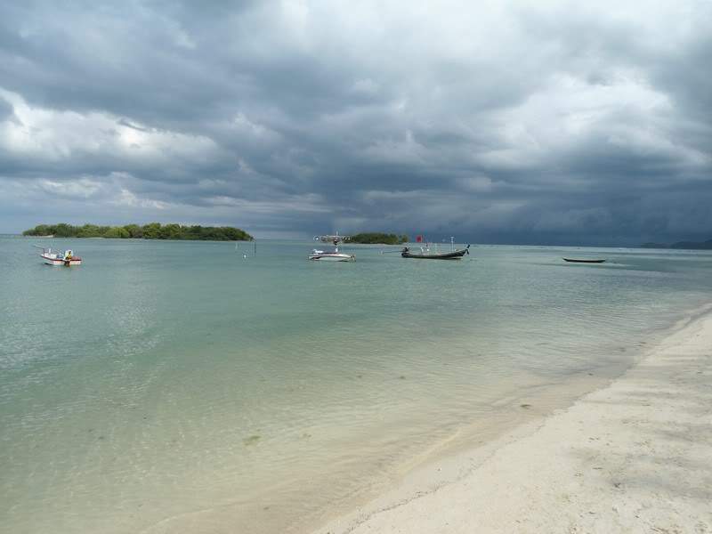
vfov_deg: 53.1
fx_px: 535
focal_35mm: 26
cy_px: 267
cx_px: 356
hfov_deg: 67.3
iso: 80
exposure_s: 1/160
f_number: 8
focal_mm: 4.7
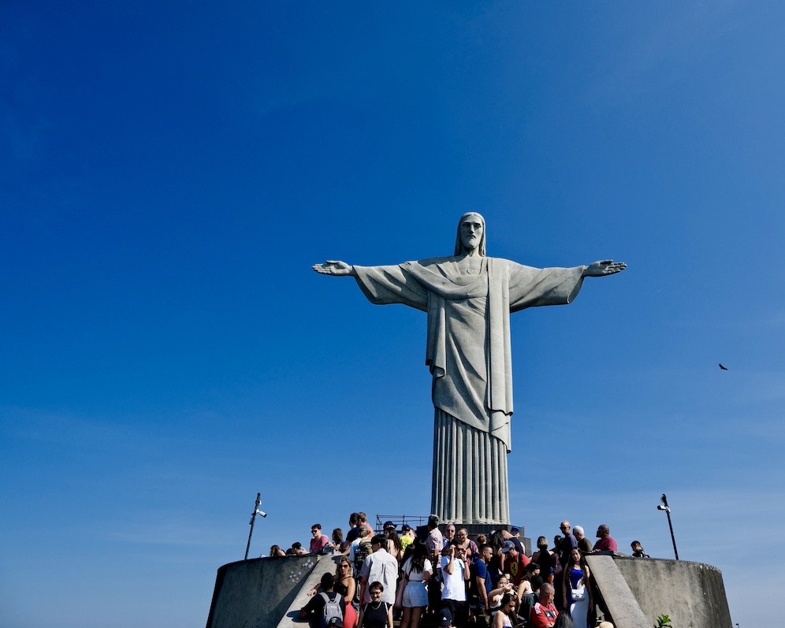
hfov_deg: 65.5
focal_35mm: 26
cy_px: 314
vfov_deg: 54.9
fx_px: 604
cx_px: 466
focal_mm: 15
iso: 160
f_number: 5.6
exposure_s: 1/850
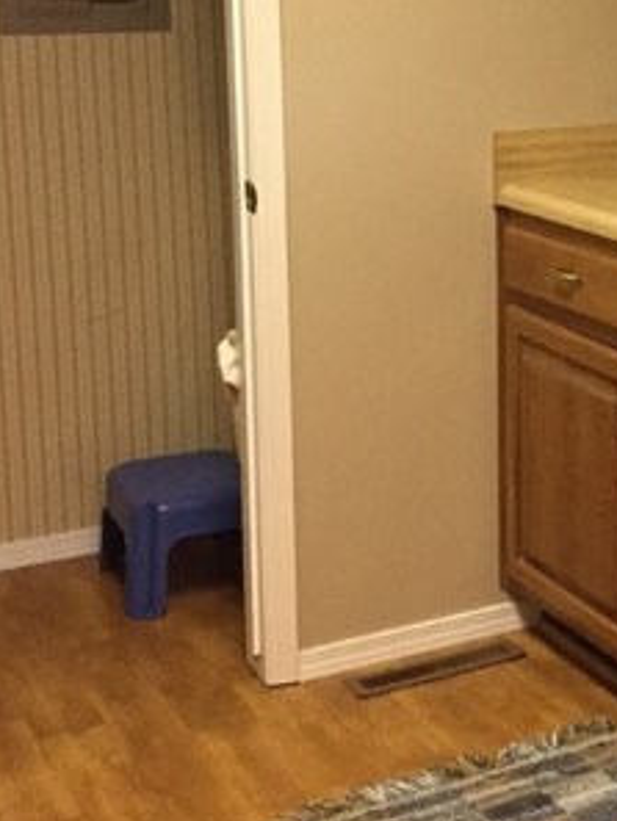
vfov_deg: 25.6
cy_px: 194
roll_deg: +0.3
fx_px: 1781
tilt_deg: -9.4
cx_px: 744
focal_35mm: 75
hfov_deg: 18.6
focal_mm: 4.15
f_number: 2.2
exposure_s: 1/30
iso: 250
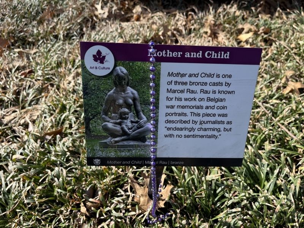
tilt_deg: -46.5
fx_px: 228
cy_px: 114
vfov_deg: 53.1
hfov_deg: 67.3
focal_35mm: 26
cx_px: 152
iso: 50
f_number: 1.6
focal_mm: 5.1
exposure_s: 1/1212
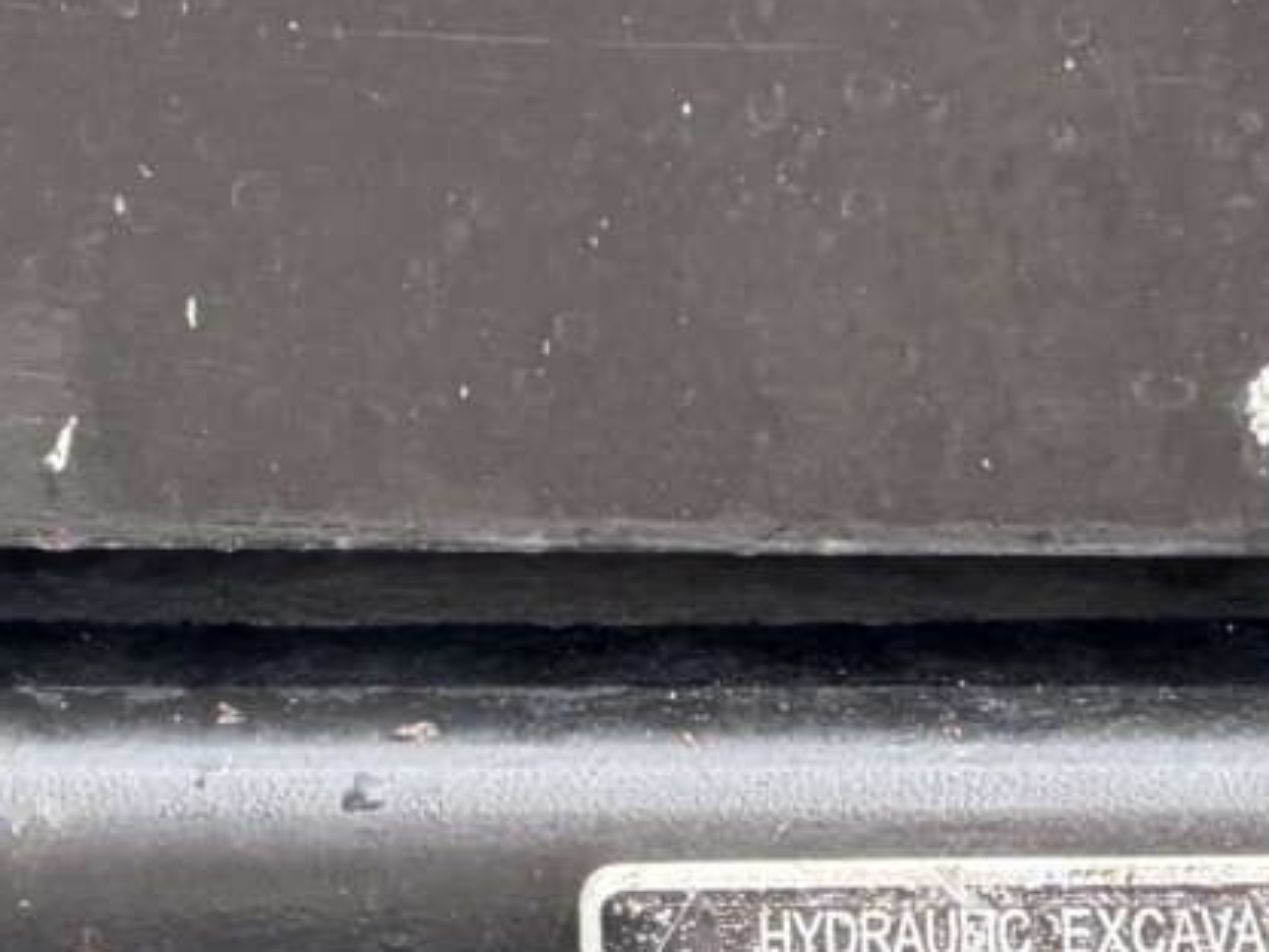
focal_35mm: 481
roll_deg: +1.8
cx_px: 1476
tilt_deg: -20.8
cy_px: 1059
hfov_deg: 4.1
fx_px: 17633
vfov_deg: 3.1
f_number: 2.8
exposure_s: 1/121
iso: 50
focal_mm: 16.89
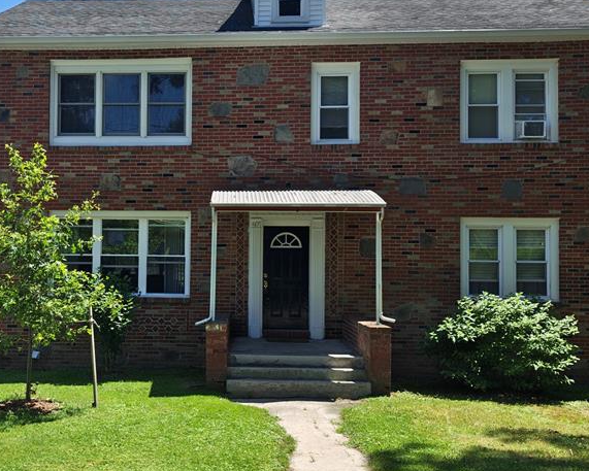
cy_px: 243
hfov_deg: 43.1
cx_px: 187
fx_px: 732
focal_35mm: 42
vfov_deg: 35.7
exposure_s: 1/276
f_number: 1.8
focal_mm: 5.41
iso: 100
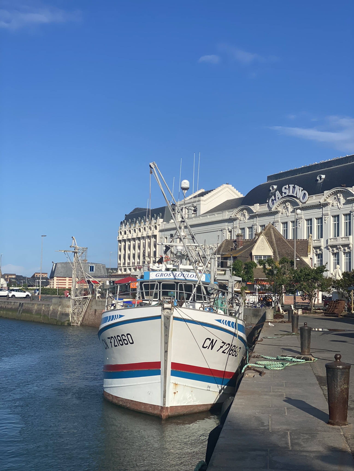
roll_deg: -1.1
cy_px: 236
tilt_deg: +5.9
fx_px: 709
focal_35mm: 52
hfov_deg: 28.0
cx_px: 177
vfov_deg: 36.8
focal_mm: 6
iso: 20
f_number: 2
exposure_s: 1/1916
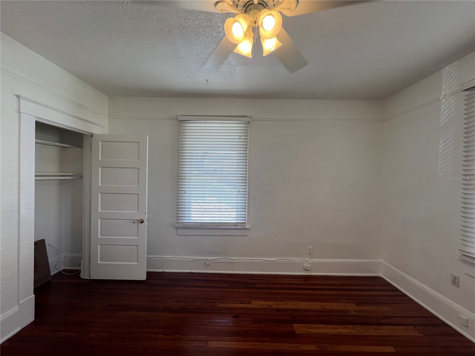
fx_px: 178
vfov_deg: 89.9
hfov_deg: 106.2
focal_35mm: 13
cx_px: 238
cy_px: 178
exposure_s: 1/120
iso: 50
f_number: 1.8
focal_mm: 1.57
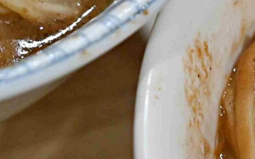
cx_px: -69
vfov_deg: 3.4
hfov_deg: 5.5
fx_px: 2661
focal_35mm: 383
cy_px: -199
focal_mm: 50
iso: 640
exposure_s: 1/200
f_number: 3.2
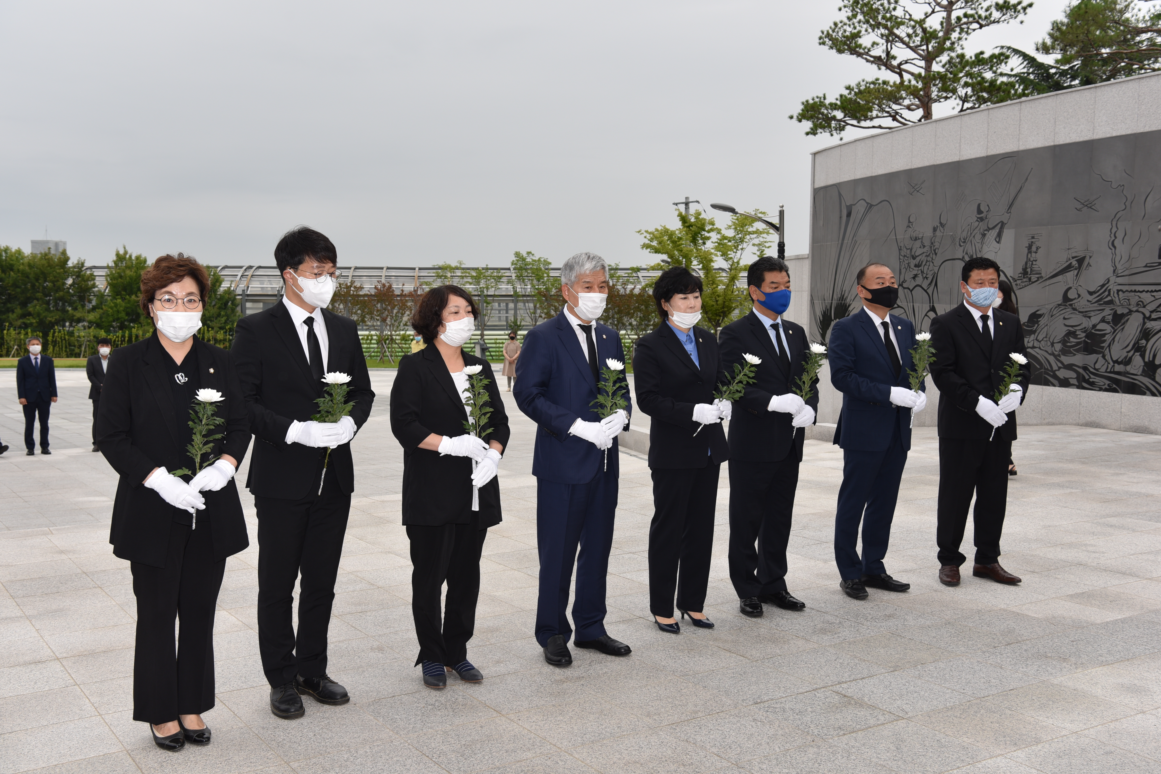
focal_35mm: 38
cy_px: 387
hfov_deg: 50.7
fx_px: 1225
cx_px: 580
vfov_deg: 35.1
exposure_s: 1/200
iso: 100
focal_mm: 38
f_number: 8
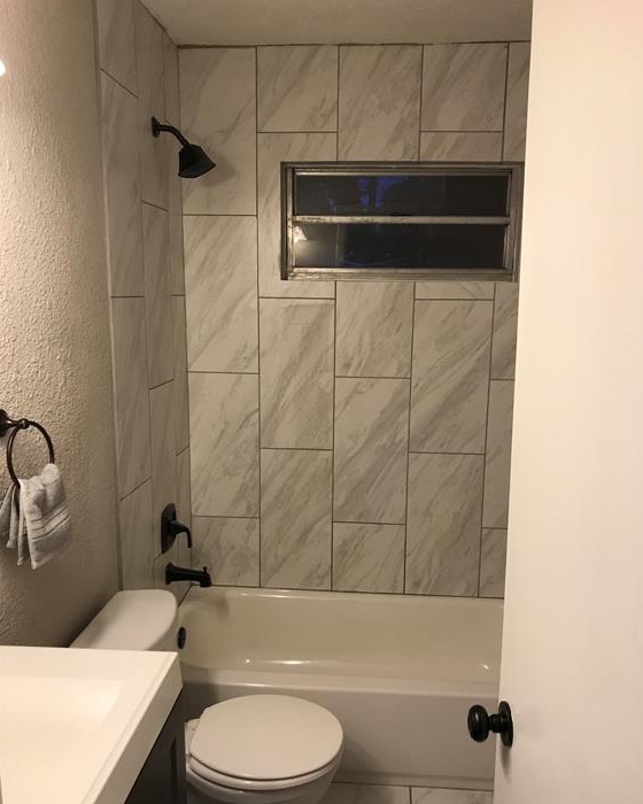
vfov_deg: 58.7
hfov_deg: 48.5
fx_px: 714
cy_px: 438
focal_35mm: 30
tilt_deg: -11.2
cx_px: 328
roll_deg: -1.2
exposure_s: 1/40
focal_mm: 3.99
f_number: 1.8
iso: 25
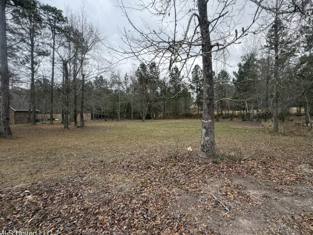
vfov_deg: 78.0
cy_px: 111
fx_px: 145
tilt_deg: +0.2
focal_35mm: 16
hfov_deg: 94.0
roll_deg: +1.0
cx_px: 176
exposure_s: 1/579
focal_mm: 2.22
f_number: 2.2
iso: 40
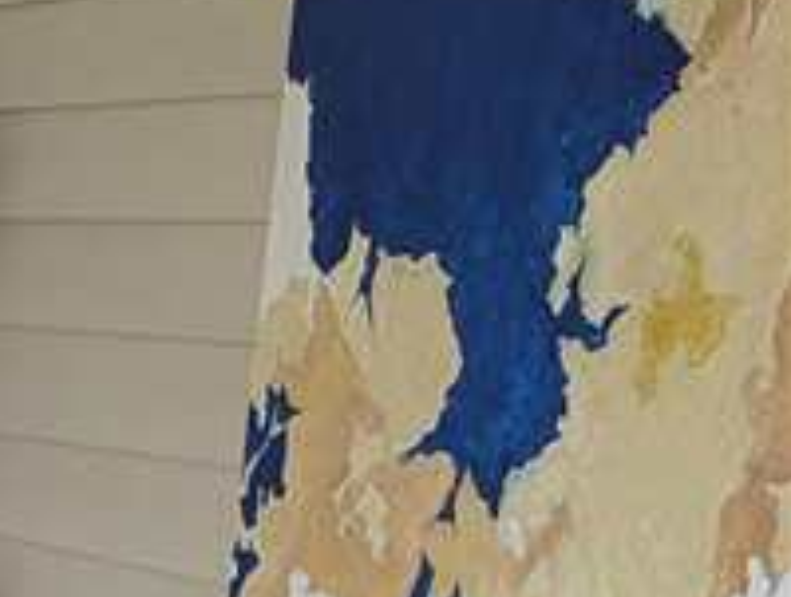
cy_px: 700
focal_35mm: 153
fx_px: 3505
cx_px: -1726
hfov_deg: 9.5
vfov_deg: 9.6
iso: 40
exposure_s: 1/109
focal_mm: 6.9
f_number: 1.68
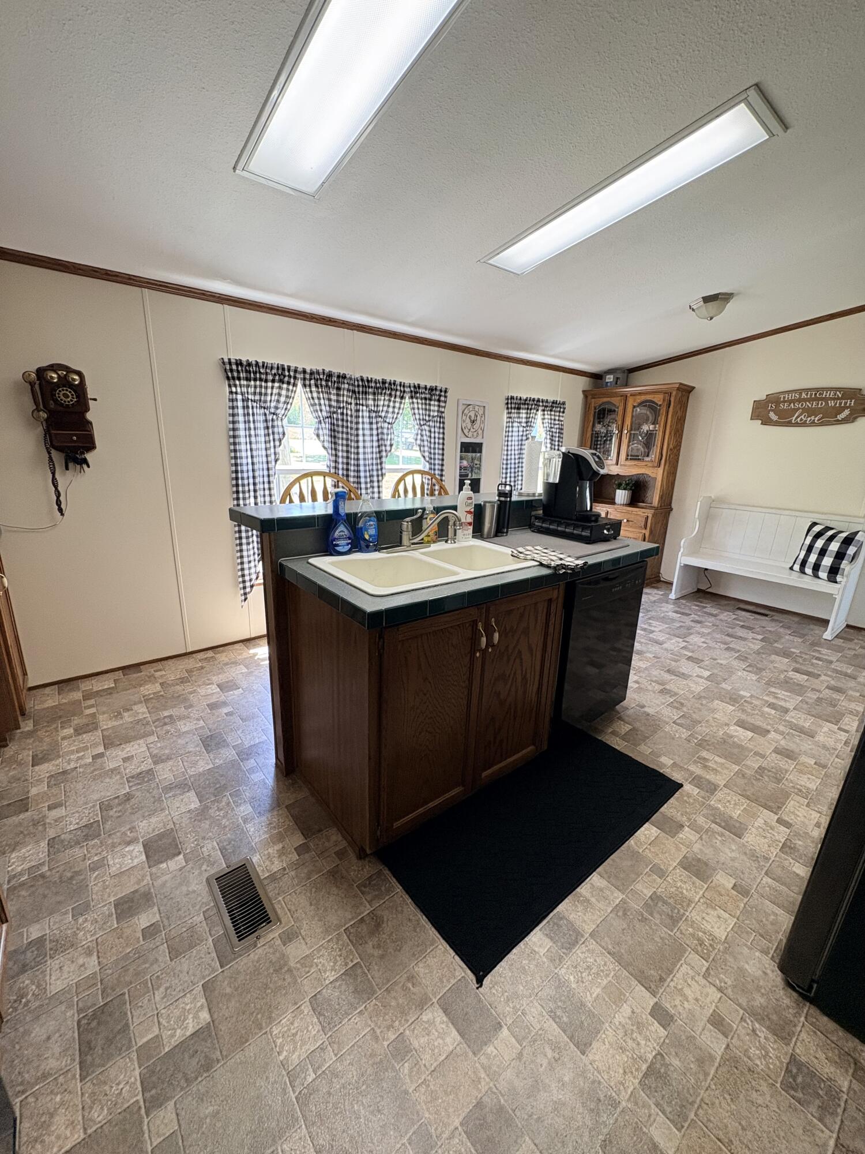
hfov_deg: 85.7
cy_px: 577
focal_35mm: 14
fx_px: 466
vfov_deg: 102.1
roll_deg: -1.9
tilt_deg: -14.5
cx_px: 432
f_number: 2.2
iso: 200
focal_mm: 2.22
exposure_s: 1/120
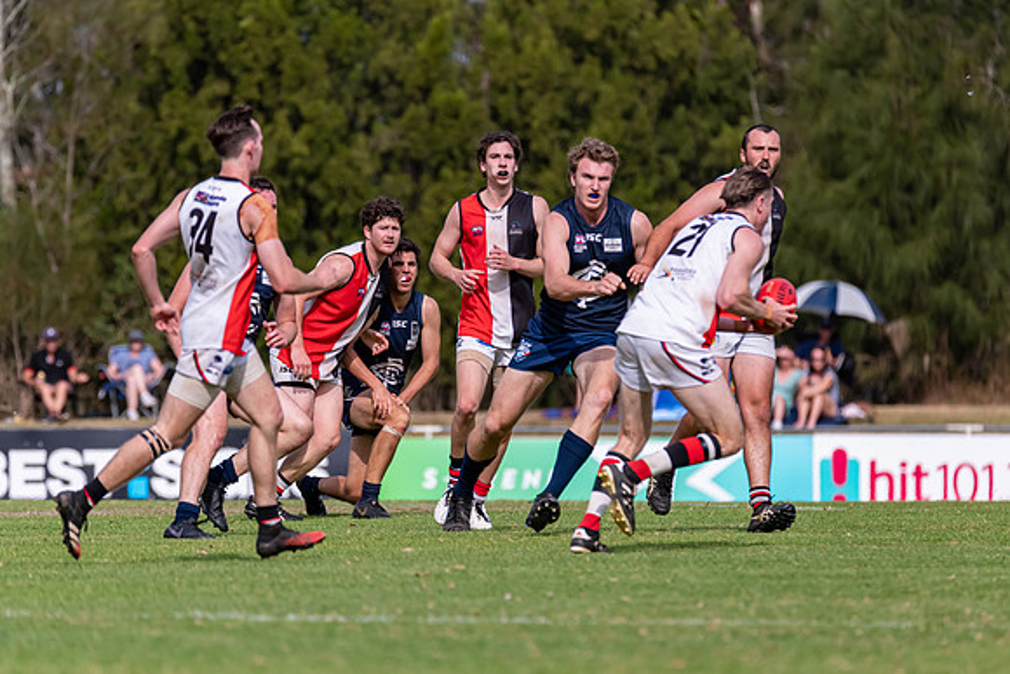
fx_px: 12233
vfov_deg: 3.2
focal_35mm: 436
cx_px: 501
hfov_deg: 4.7
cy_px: 352
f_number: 6.3
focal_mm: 400
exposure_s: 1/3200
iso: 800
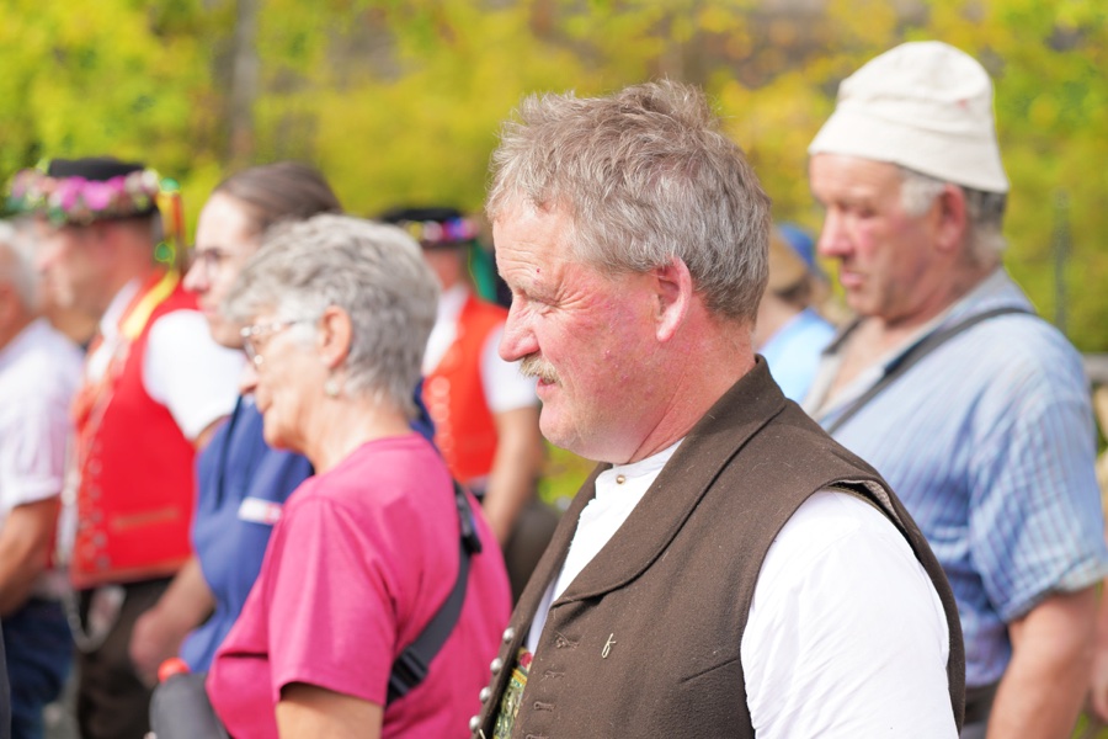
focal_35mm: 85
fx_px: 2616
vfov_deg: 16.1
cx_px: 554
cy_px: 370
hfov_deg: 23.9
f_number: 4.5
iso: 100
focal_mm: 85
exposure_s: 1/250
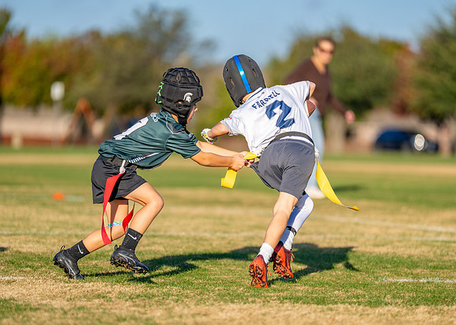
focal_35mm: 242
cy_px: 170
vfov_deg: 5.9
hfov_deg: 8.3
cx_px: 227
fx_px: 3133
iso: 200
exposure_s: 1/3200
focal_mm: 200
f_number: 2.8
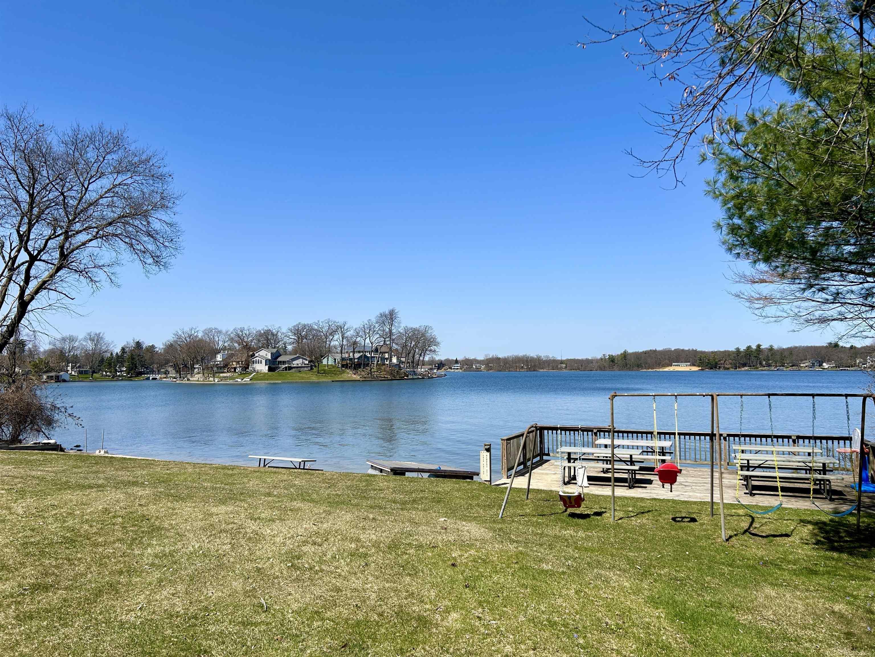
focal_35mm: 26
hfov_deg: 67.3
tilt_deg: +3.6
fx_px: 657
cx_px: 438
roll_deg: +1.1
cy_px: 328
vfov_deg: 53.1
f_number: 1.5
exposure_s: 1/5319
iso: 50
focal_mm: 5.7
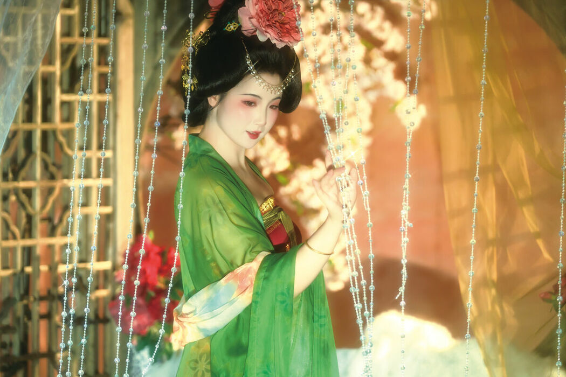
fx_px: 2217
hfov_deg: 14.6
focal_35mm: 141
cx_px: 283
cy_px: 188
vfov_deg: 9.7
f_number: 2.8
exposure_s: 1/200
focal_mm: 141
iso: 640
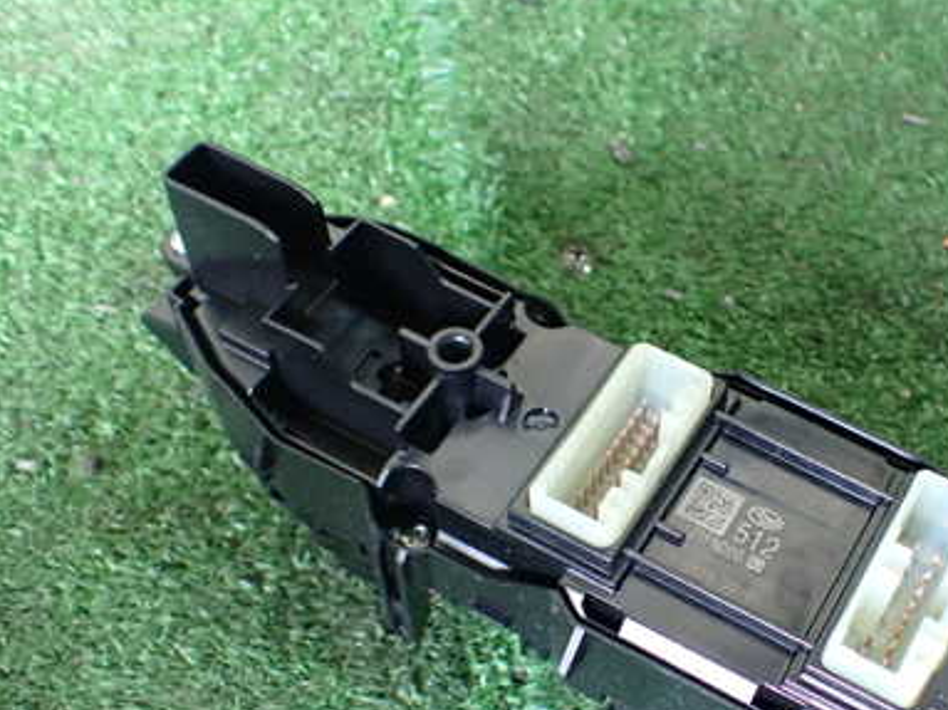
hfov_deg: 39.5
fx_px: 1287
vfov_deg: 30.6
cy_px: 490
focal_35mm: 47
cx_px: 696
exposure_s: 1/40
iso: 800
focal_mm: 5.4
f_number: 2.3
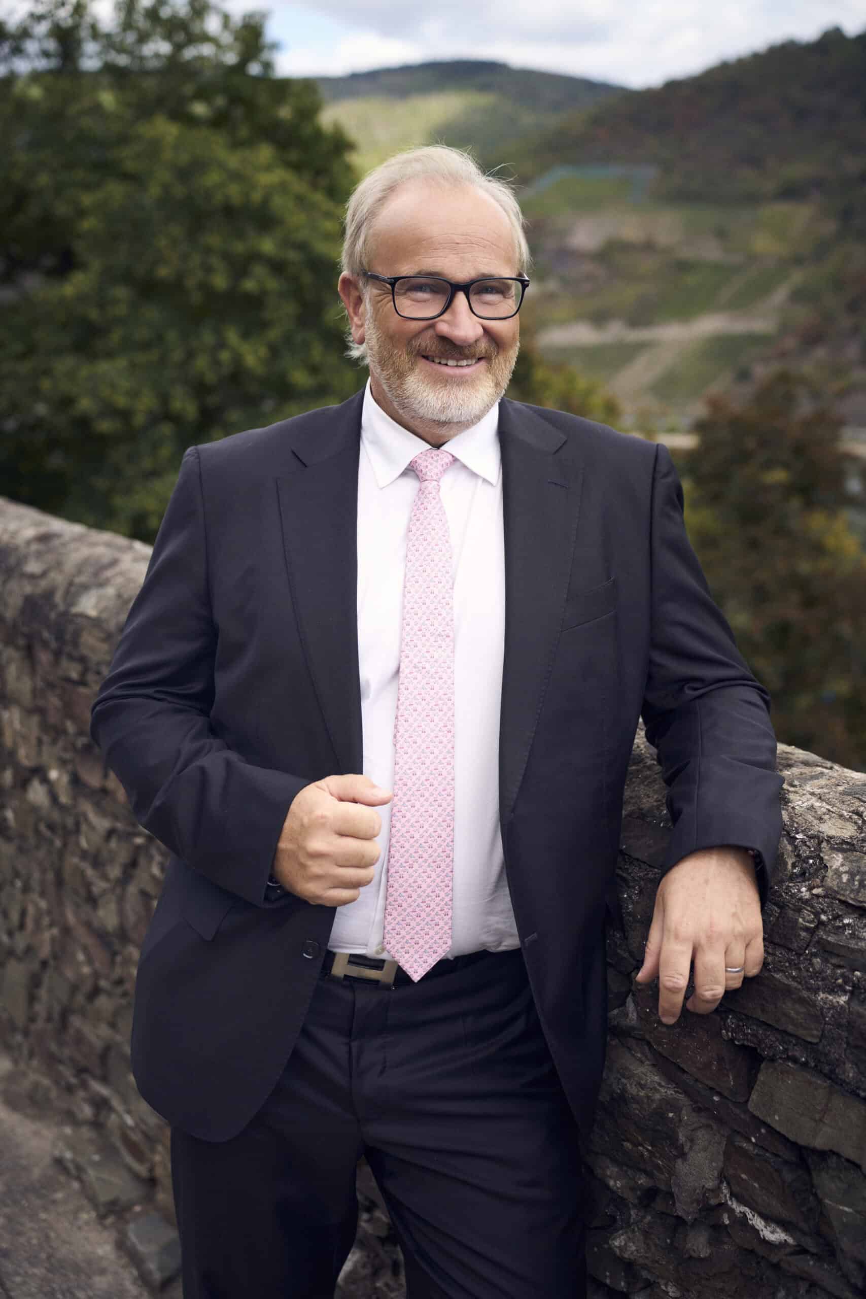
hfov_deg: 32.6
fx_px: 1479
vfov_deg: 47.4
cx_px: 433
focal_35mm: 41
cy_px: 650
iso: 160
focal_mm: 41
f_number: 2.8
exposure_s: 1/640
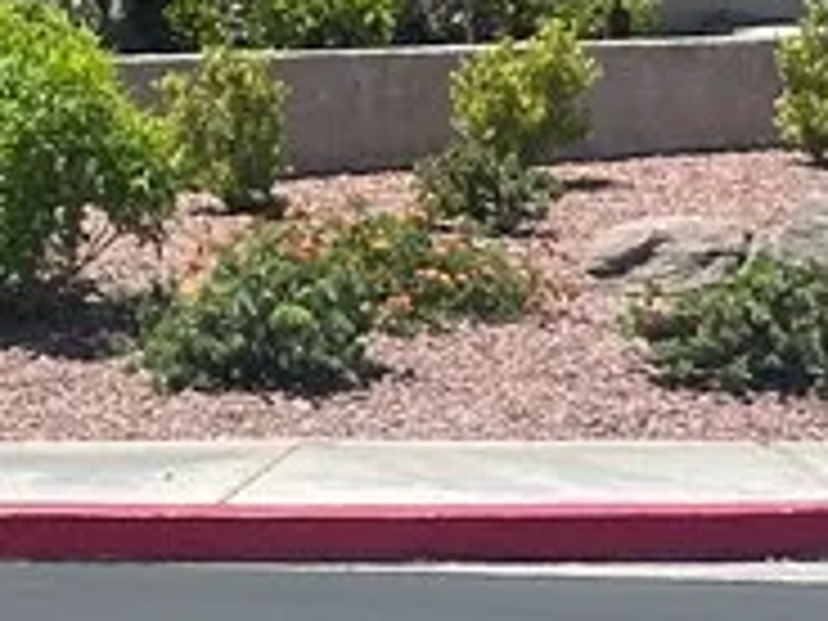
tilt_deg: +0.6
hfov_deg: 7.4
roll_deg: +1.5
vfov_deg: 5.5
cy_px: -63
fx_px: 6387
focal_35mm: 267
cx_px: -90
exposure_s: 1/3155
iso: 64
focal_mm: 6.86
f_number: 1.78
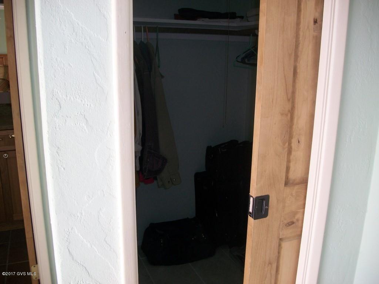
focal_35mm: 32
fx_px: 350
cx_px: 190
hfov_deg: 56.8
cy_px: 142
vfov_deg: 44.2
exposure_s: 1/30
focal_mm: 5.7
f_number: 2.9
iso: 80
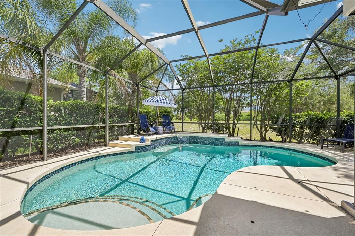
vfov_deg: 81.2
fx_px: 138
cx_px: 178
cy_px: 118
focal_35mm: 14
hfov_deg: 104.3
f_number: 8
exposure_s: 1/800
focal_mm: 14
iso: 400
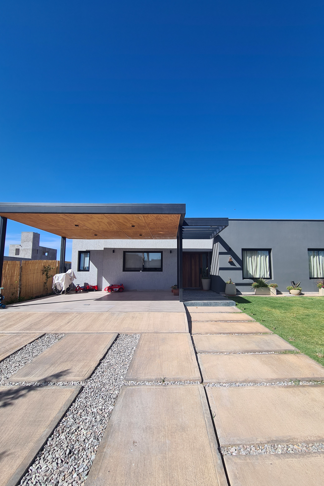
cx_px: 178
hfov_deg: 81.0
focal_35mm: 14
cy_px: 251
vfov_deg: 104.2
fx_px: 189
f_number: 2.2
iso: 50
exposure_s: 1/1832
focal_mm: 2.2
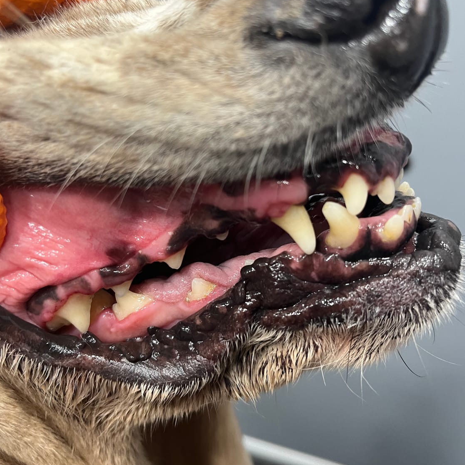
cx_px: 234
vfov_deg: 52.5
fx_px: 471
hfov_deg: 52.5
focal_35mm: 31
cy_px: 221
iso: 160
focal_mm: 5.1
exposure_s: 1/60
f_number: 1.6
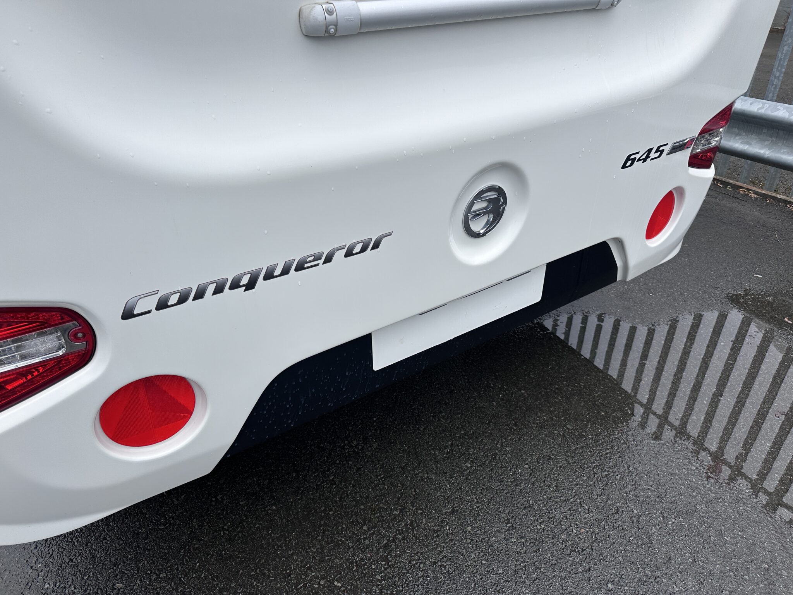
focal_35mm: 24
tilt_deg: -32.2
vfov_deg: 56.8
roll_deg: +0.7
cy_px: 298
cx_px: 396
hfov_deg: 71.6
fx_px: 550
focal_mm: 6.86
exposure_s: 1/3058
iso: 80
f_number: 1.78
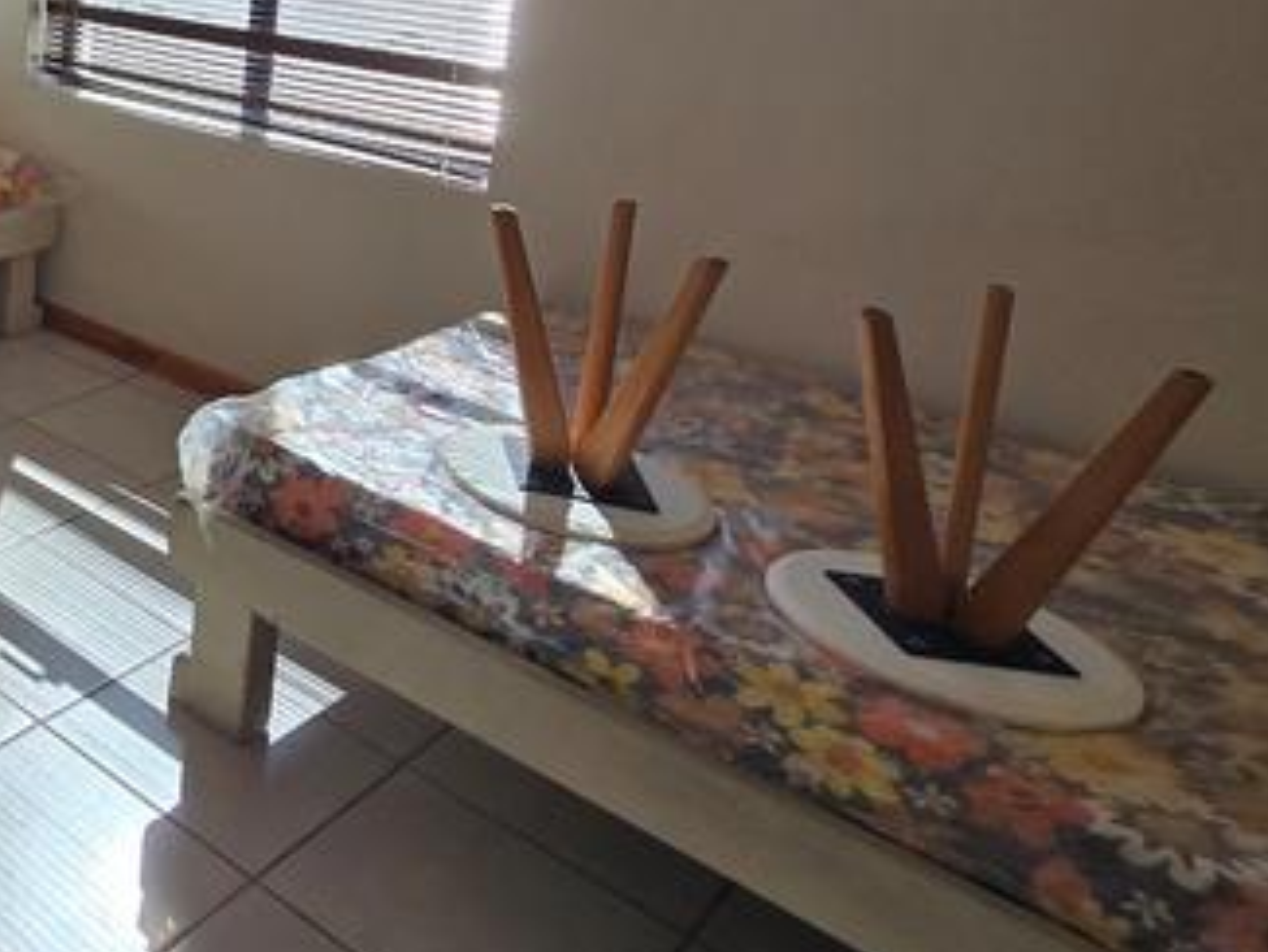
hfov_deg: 41.7
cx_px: -199
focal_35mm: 32
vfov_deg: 41.7
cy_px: 152
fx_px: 1173
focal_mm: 2.2
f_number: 2.2
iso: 50
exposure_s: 1/539
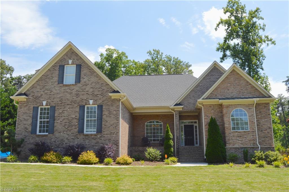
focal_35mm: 34
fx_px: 277
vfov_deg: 38.3
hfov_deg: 55.2
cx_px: 144
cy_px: 96
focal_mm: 23
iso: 100
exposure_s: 1/200
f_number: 8
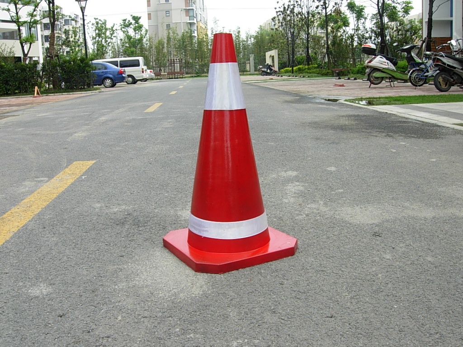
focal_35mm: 36
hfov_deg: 51.4
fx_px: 482
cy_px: 174
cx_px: 232
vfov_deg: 39.7
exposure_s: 1/124
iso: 50
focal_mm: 7.5
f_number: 6.1
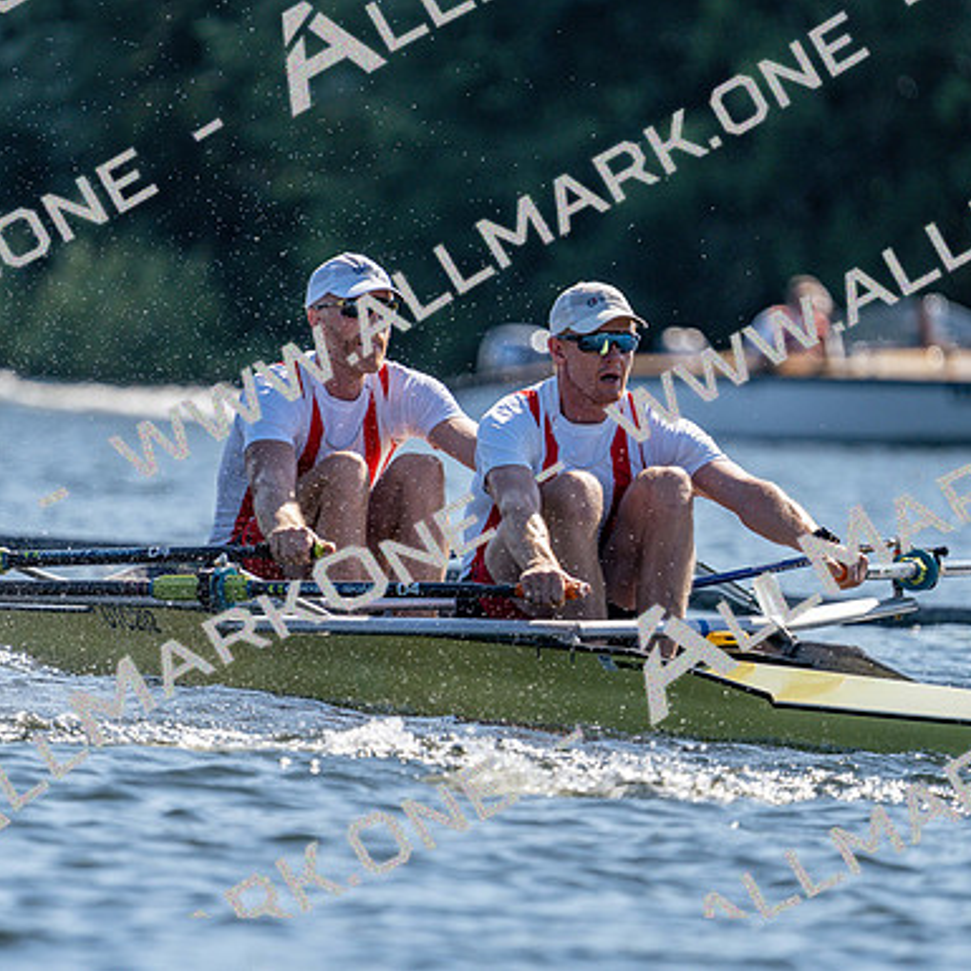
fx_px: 20057
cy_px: 486
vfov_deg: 2.8
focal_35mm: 632
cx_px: 421
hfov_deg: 2.8
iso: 250
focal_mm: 493
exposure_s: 1/1600
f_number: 6.3
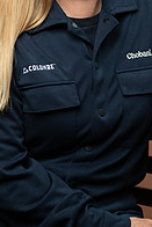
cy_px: 59
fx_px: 1043
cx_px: 97
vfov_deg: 12.4
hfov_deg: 8.3
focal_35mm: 165
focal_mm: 72
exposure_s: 1/160
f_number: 4
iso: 320
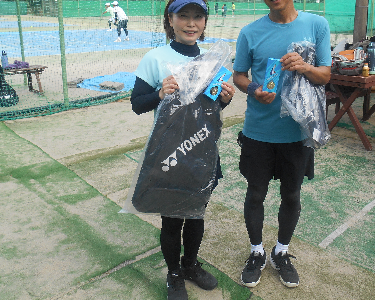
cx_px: 223
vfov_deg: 39.7
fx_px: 411
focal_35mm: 37
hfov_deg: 48.8
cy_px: 105
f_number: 3.4
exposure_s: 1/160
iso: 80
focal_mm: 4.7
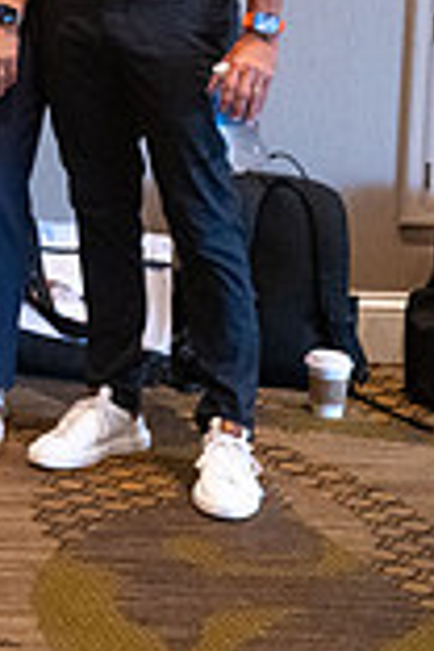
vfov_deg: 15.2
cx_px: -768
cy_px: -148
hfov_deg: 9.0
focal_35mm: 130
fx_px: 2351
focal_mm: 35
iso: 3200
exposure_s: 1/80
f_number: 4
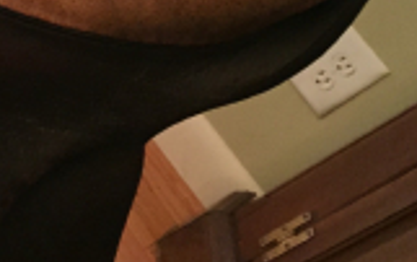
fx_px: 1217
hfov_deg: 17.8
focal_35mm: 107
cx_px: -171
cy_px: -106
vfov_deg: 11.8
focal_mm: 4.15
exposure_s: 1/15
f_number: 2.2
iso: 320
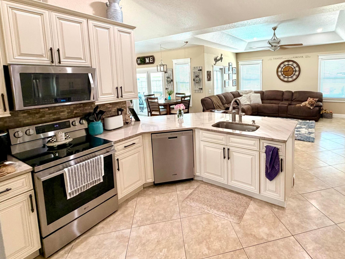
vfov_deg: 67.7
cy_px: 98
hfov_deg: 83.7
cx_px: 206
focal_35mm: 19
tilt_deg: -5.8
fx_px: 189
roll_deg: +1.9
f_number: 2.2
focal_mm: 2.22
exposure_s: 1/60
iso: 200
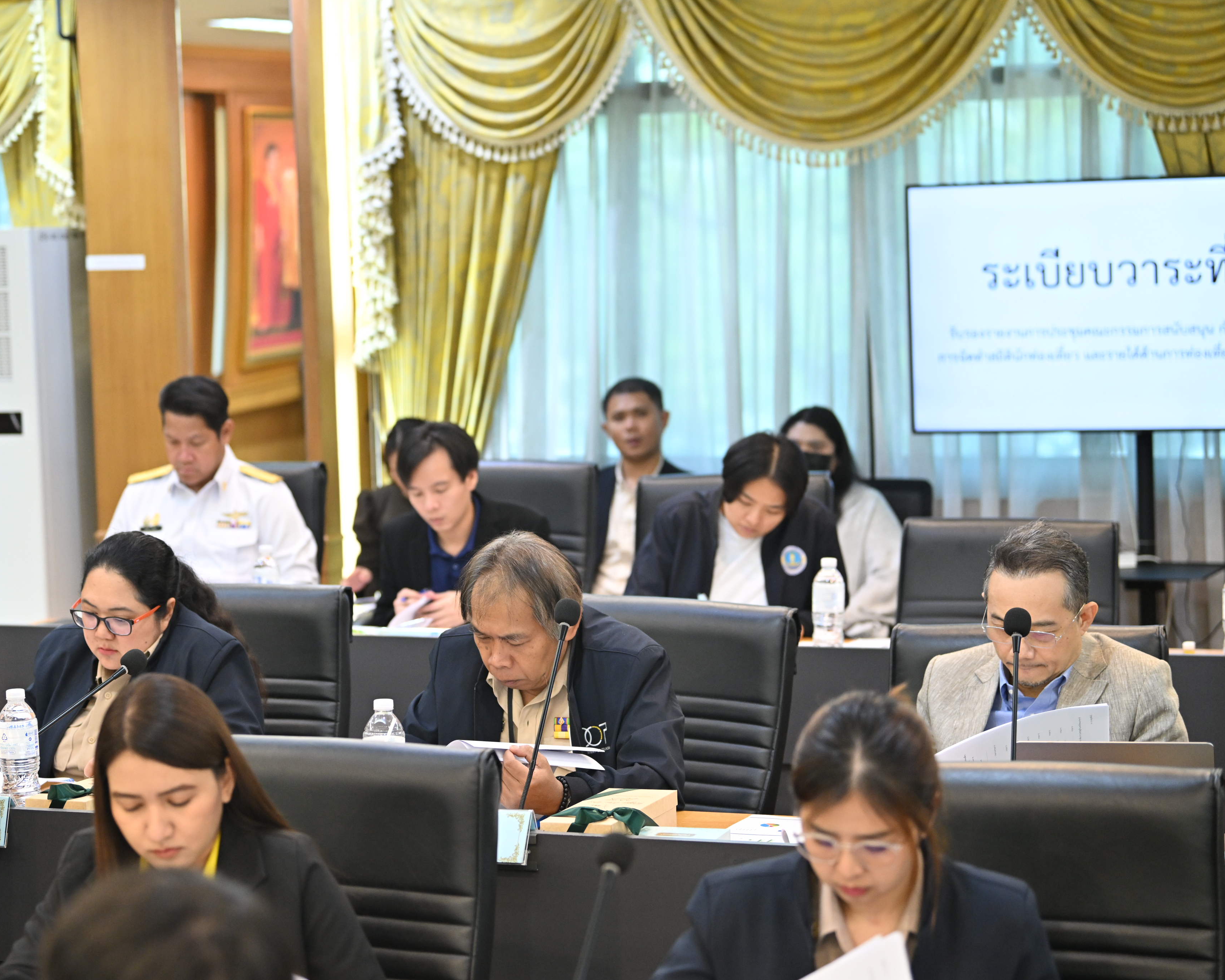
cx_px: 513
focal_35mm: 85
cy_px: 492
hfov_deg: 22.5
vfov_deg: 18.1
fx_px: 3082
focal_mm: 75
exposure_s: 1/125
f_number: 2.8
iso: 1600
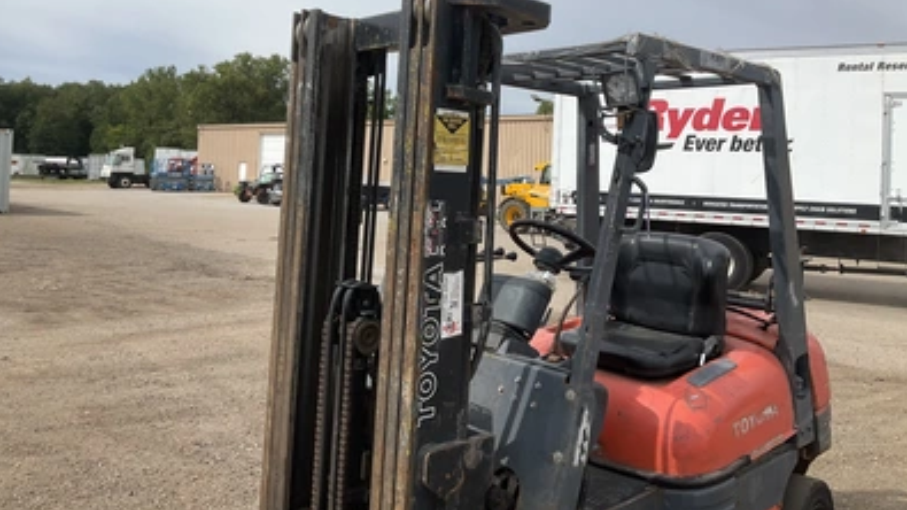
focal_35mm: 32
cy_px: 170
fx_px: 769
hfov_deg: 61.0
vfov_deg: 36.3
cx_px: 452
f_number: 1.8
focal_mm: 3
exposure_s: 1/1490
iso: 25
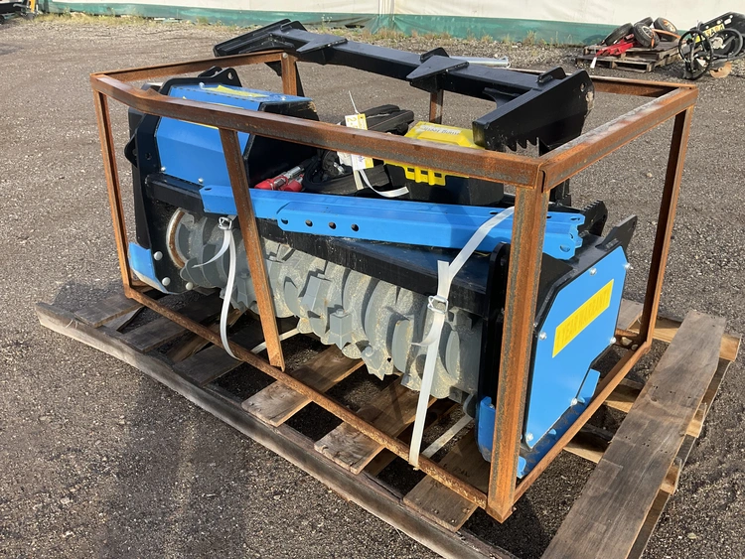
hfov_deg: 61.6
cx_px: 372
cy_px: 280
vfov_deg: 48.3
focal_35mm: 29
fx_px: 624
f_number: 1.8
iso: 25
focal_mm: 3
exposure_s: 1/428
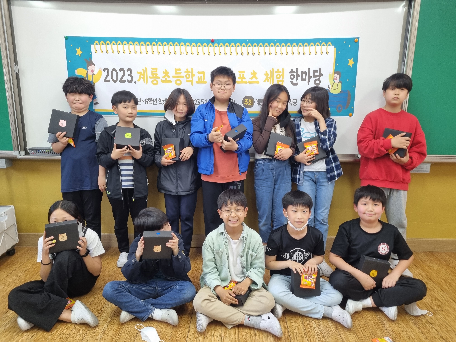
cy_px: 171
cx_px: 228
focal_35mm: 26
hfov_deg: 67.3
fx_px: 343
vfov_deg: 53.1
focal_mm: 5.4
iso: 250
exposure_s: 1/120
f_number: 1.8
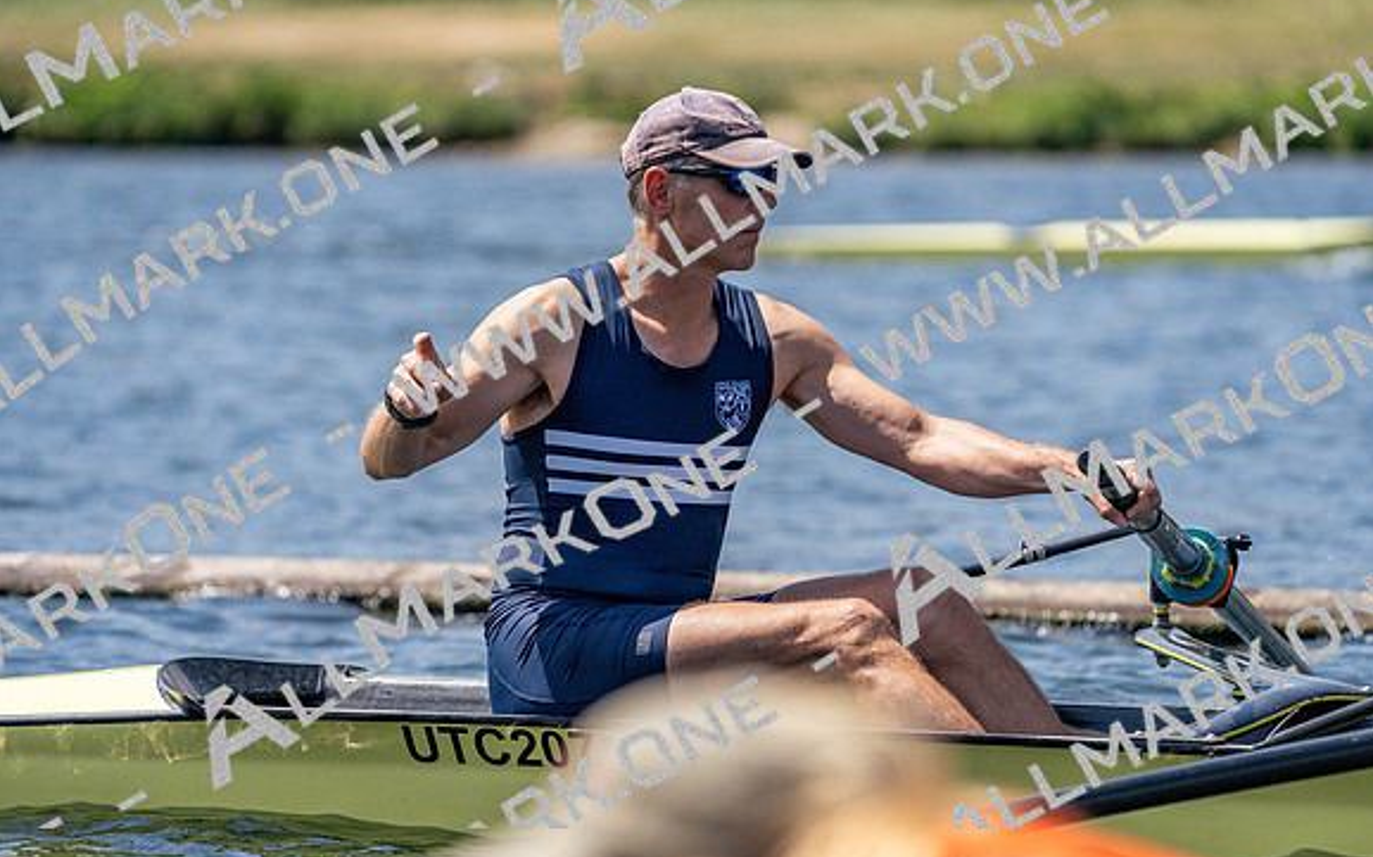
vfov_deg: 3.3
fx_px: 14740
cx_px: 686
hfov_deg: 5.3
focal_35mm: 394
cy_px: 421
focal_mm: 385
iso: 320
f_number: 6.3
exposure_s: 1/2000
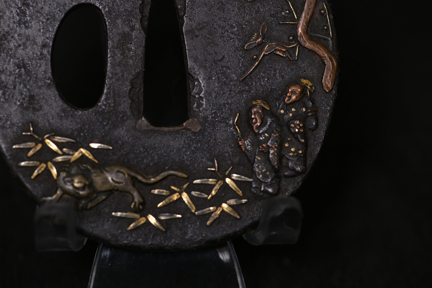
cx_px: 216
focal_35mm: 105
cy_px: 144
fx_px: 1260
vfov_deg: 13.0
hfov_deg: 19.5
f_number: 8
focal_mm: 105
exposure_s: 1/125
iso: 2200
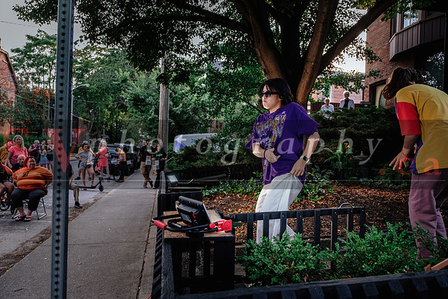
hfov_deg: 71.5
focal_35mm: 25
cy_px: 150
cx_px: 224
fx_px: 311
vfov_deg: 51.3
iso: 400
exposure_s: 1/250
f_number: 2.8
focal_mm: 16.5
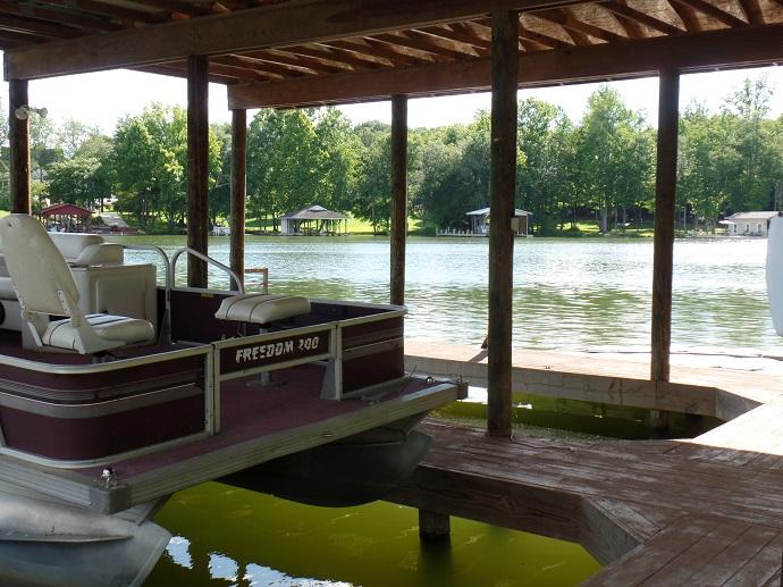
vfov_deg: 34.3
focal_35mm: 42
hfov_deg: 44.8
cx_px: 392
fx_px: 950
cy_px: 294
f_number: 3.6
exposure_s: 1/180
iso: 80
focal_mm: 7.5
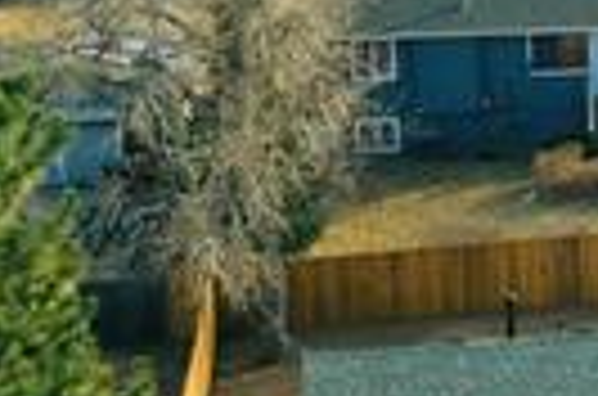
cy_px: 189
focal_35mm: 135
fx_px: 2237
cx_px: 890
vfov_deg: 10.1
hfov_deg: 14.3
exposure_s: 1/640
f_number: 6.3
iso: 100
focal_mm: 10.3
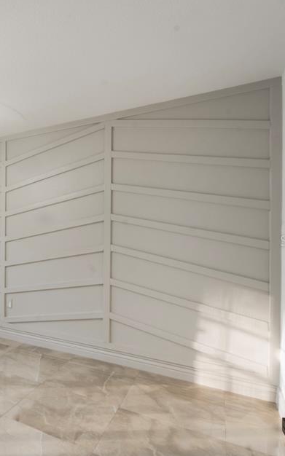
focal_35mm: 25
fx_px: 311
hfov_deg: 40.4
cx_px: -24
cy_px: 240
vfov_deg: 72.5
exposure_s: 1/20
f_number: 18
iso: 320
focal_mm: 10
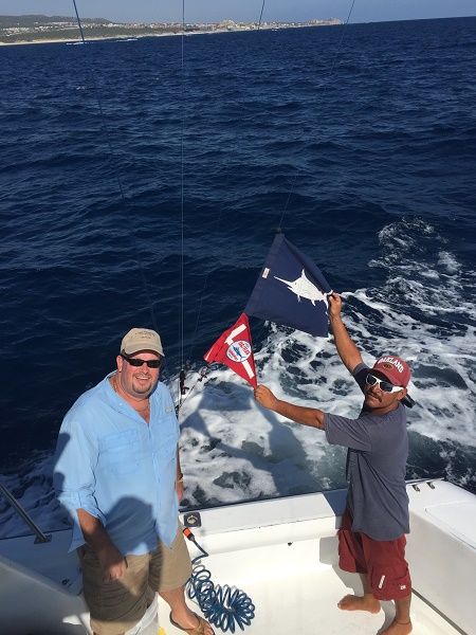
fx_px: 532
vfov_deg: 61.7
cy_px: 318
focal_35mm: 29
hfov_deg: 48.2
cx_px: 238
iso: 32
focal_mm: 4.15
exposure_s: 1/3597
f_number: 2.2
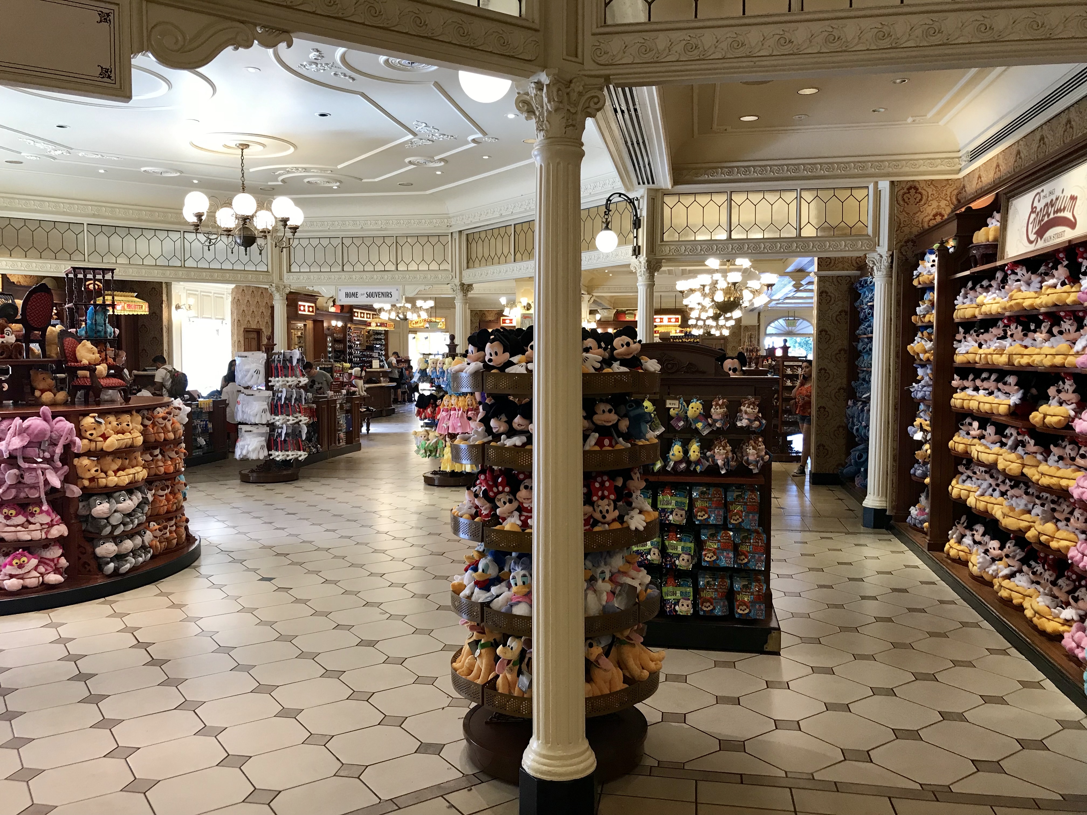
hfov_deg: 63.4
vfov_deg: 49.7
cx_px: 544
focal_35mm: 28
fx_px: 879
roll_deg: +0.6
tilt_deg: -4.1
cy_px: 408
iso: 32
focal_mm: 3.99
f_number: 1.8
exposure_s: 1/24
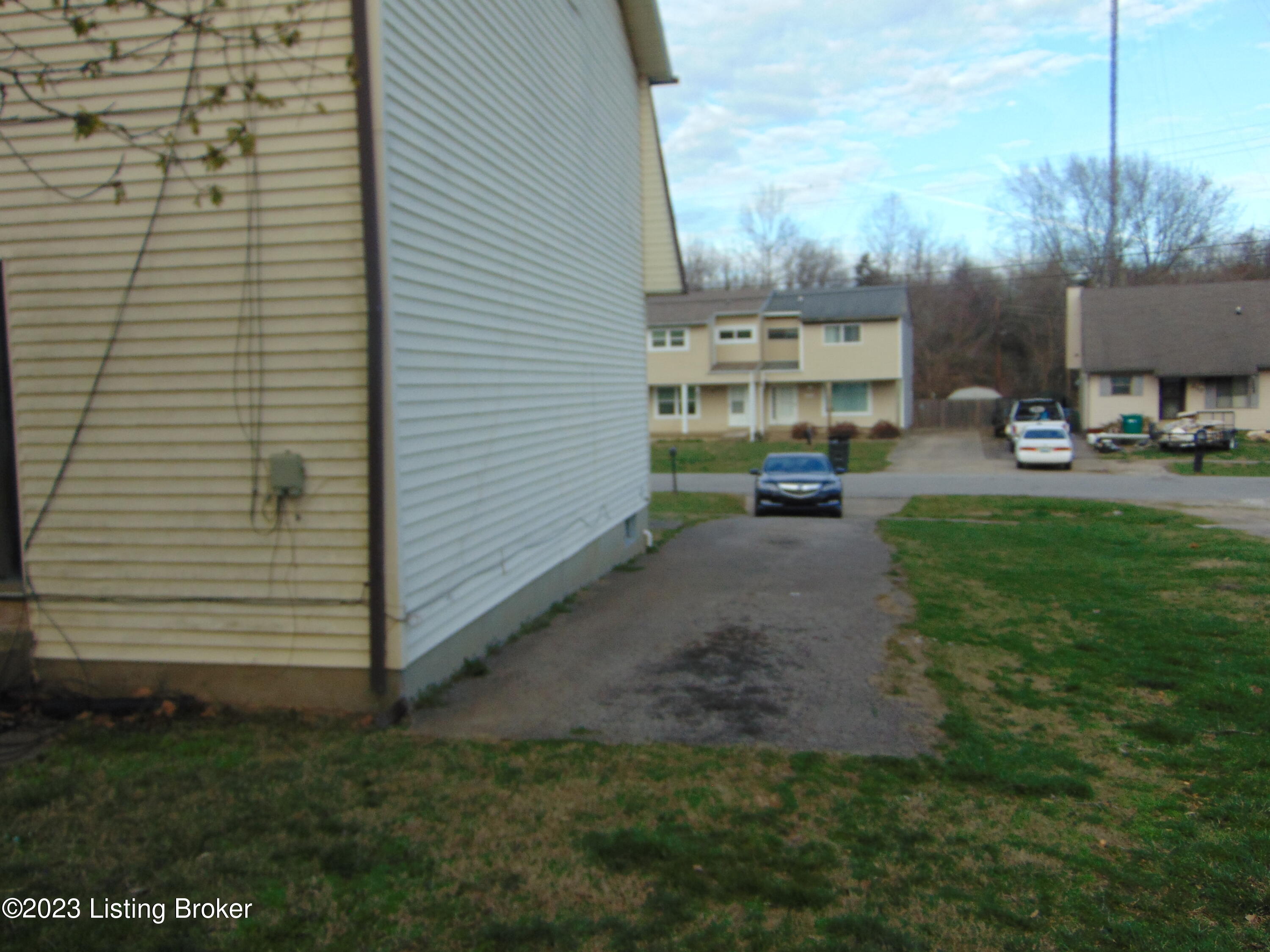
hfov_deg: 60.0
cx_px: 635
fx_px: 1101
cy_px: 476
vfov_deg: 46.8
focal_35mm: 30
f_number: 3.1
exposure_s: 1/400
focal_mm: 5.4
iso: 80
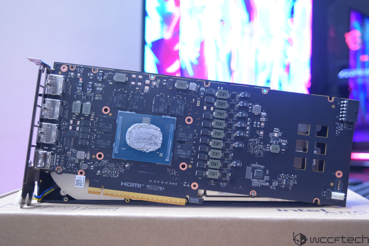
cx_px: 184
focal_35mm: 52
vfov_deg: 25.8
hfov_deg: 37.9
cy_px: 123
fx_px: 538
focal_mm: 35
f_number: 5
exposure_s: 1/10
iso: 1600
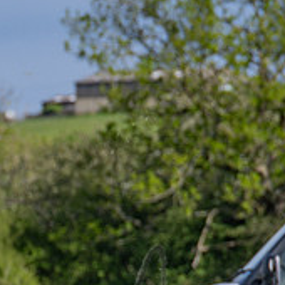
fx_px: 4369
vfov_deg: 3.7
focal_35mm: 469
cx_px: 192
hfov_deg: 3.7
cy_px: 330
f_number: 2.8
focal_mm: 70
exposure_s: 1/2000
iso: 80
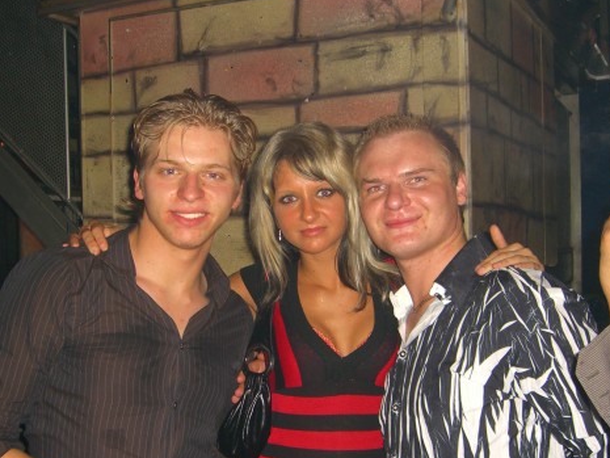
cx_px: 268
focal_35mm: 49
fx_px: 864
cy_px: 282
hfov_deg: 38.8
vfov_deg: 29.6
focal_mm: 7.9
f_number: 2.8
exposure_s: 1/60
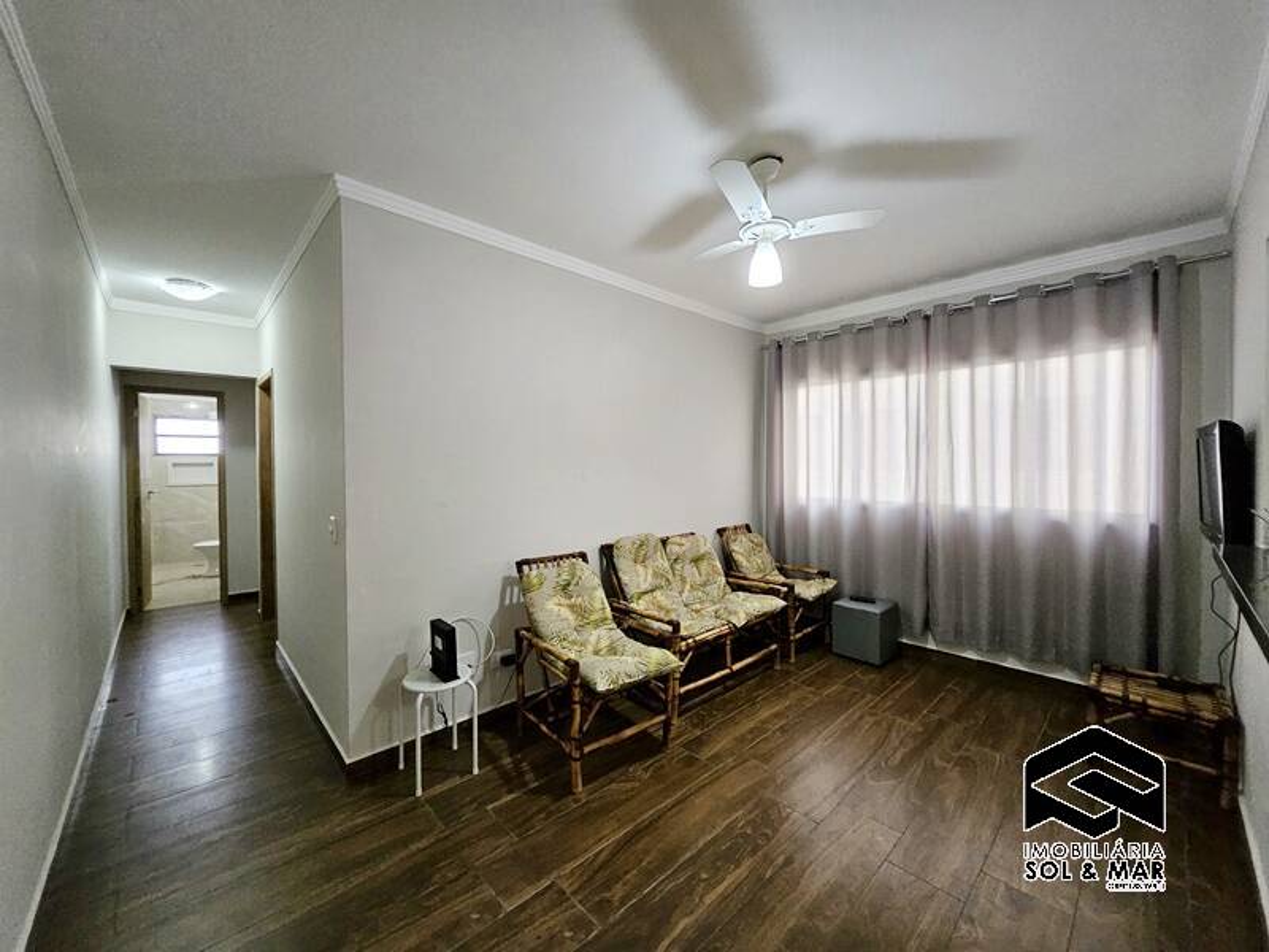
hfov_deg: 106.2
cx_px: 634
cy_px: 476
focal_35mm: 13
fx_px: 477
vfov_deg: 89.9
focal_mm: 1.7
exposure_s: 1/60
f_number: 2.2
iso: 400
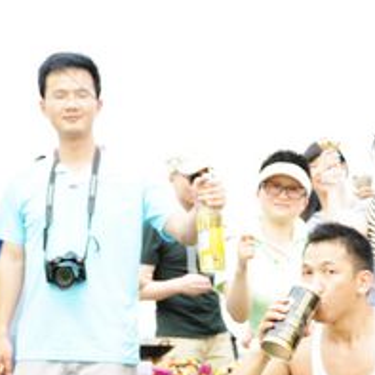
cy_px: 313
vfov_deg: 18.1
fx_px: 1164
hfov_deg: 18.1
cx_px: 297
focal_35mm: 95
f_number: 3.2
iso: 200
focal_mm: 29
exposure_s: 1/160
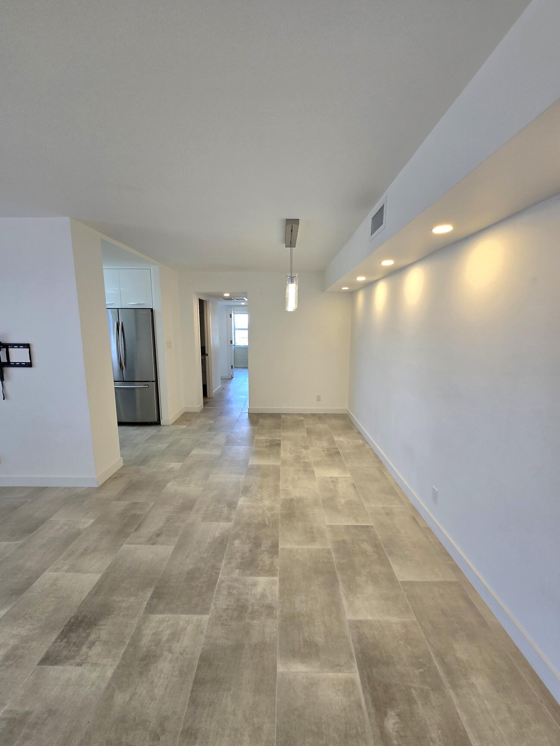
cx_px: 280
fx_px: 280
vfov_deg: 106.2
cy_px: 373
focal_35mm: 13
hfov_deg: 89.9
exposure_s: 1/60.2
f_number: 2.2
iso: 50
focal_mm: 1.7
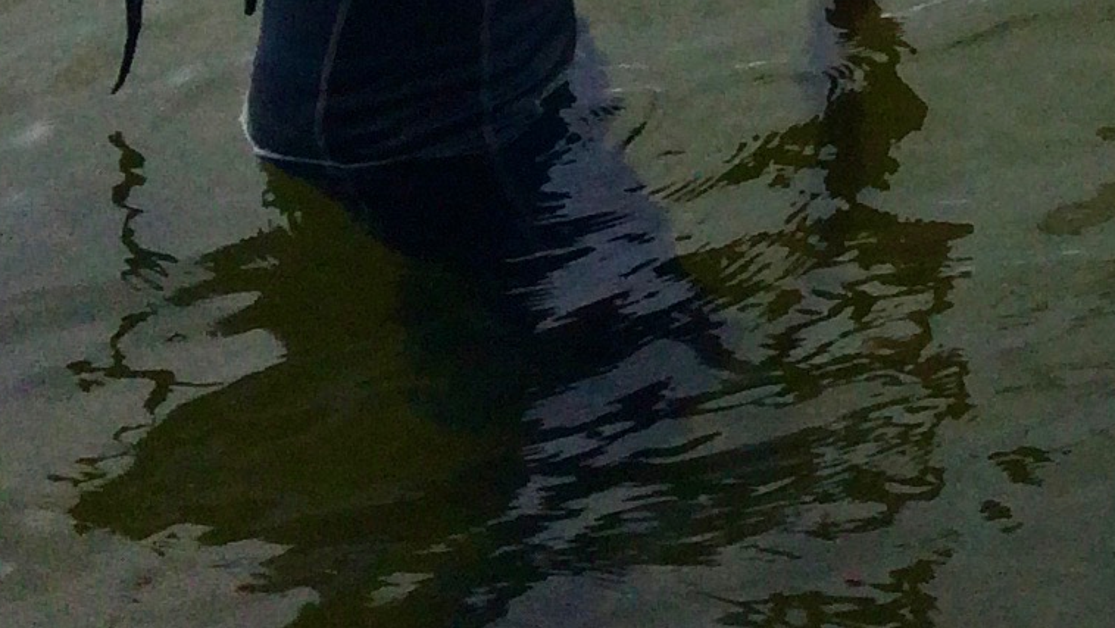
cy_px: -1002
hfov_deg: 13.6
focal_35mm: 136
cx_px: 2190
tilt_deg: -10.7
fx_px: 4022
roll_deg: -0.6
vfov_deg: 8.1
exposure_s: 1/1466
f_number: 2.2
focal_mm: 4.15
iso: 32
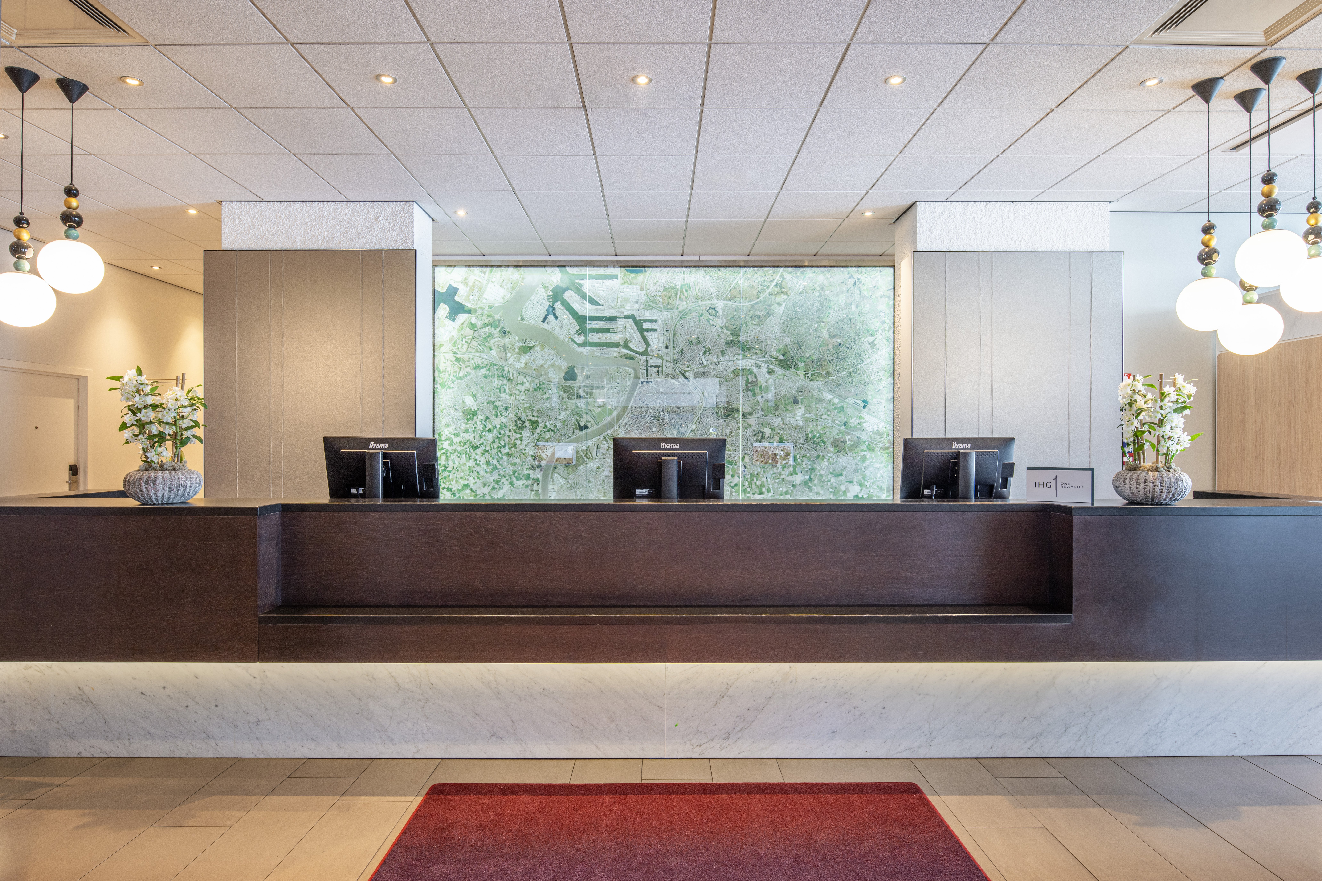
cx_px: 661
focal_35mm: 19
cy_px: 440
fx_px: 698
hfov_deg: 86.9
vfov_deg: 64.6
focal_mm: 19
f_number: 10
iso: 100
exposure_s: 1.3
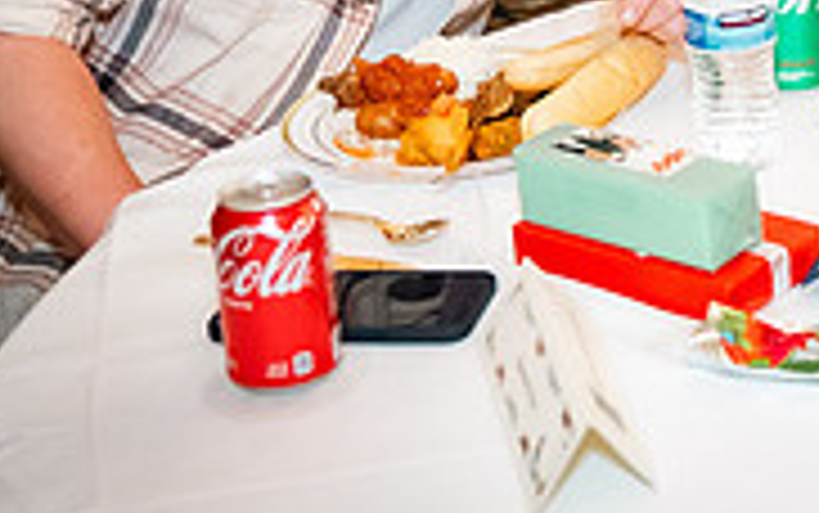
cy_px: -146
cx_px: 1166
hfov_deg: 18.2
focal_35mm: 104
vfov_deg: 12.2
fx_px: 2323
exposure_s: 1/100
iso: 1600
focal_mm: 32
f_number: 2.8
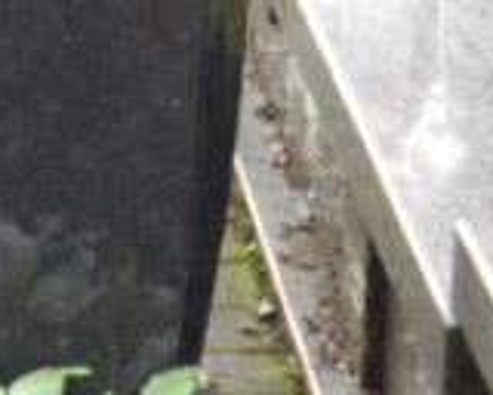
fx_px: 2918
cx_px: -949
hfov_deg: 8.3
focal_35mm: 200
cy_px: 99
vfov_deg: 7.7
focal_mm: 5.3
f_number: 3.4
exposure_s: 1/45
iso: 100
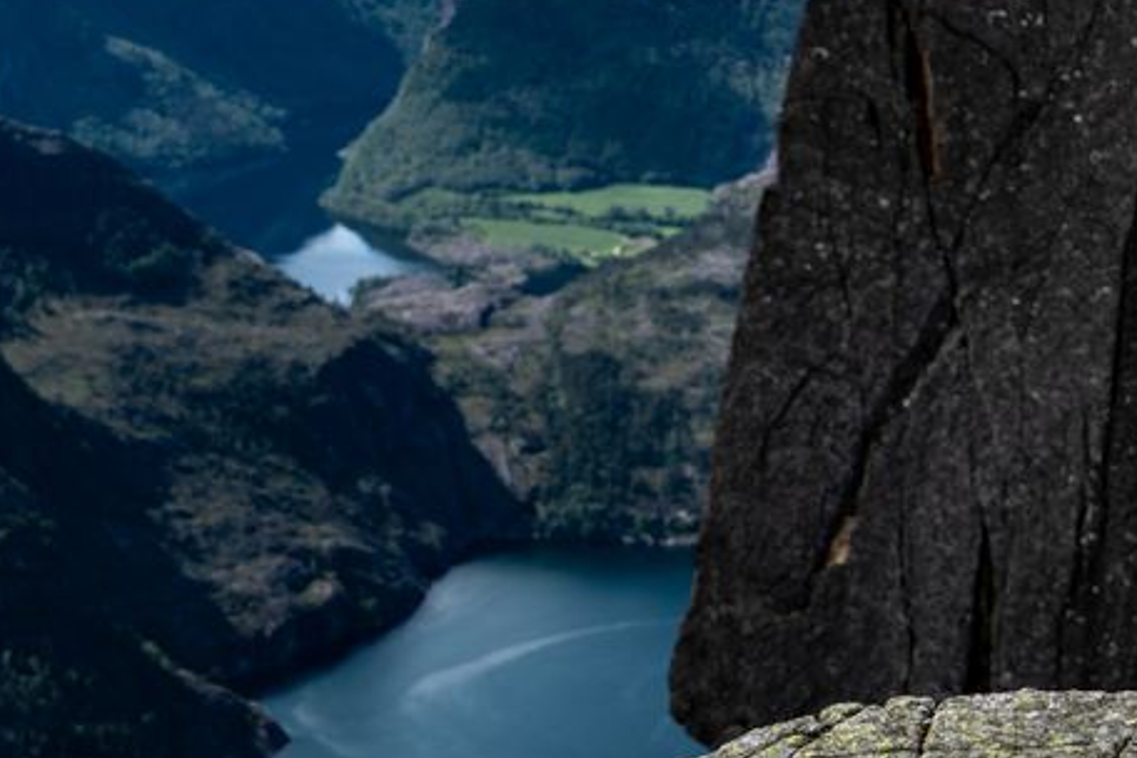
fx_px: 3442
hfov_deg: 18.8
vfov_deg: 12.5
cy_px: 107
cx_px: 521
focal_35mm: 109
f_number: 4
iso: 100
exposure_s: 1/2000
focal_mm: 46
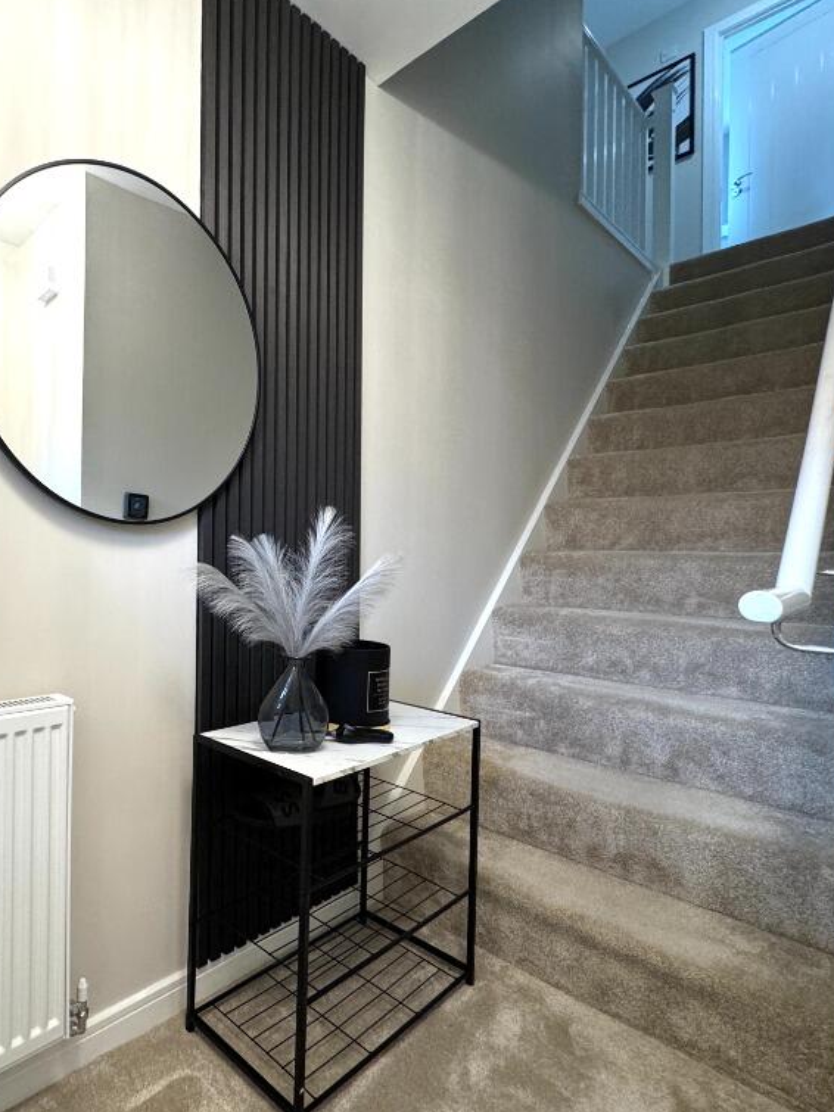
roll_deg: -0.1
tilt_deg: -0.1
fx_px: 611
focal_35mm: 19
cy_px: 555
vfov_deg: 84.7
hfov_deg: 62.9
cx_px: 168
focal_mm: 2.22
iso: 250
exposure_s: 1/99
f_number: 2.2
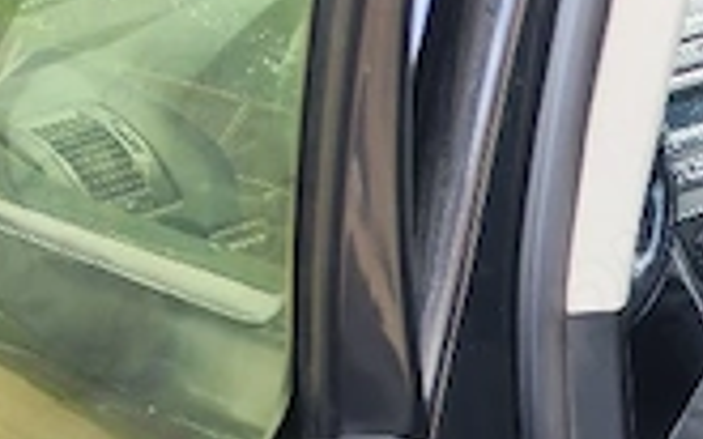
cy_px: 823
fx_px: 1992
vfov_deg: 11.5
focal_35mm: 104
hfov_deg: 18.3
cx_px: 984
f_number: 1.9
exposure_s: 1/100
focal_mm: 6.12
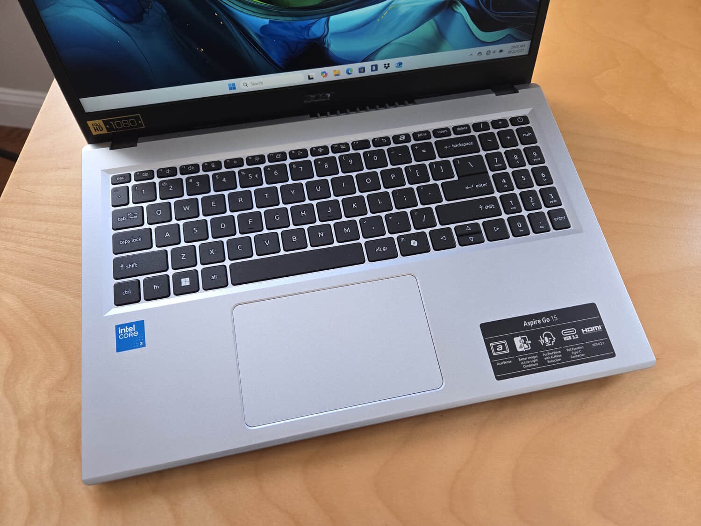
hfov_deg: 73.9
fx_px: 466
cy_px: 263
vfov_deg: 58.9
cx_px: 350
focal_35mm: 23
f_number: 1.8
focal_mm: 5.4
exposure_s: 1/120
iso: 160
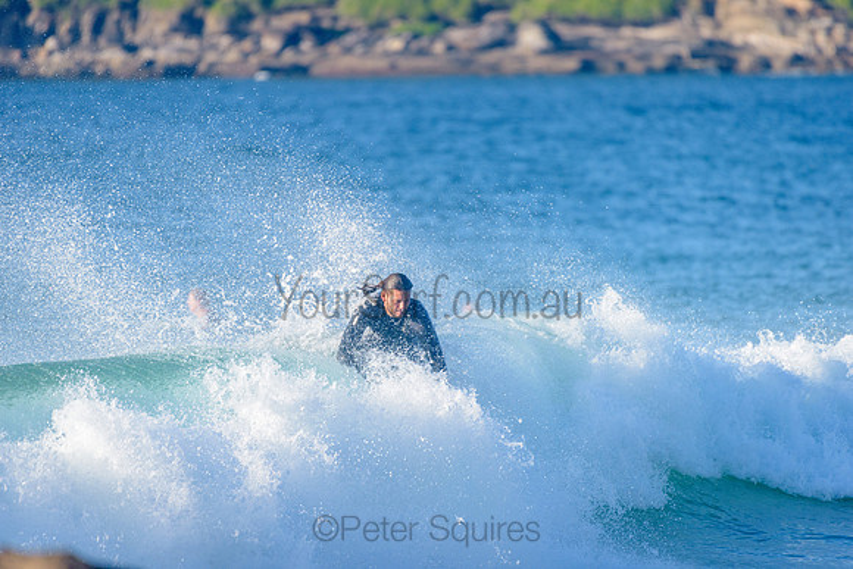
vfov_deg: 2.7
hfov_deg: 4.1
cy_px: 284
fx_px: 11856
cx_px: 426
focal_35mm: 500
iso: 400
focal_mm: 500
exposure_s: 1/2000
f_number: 5.6
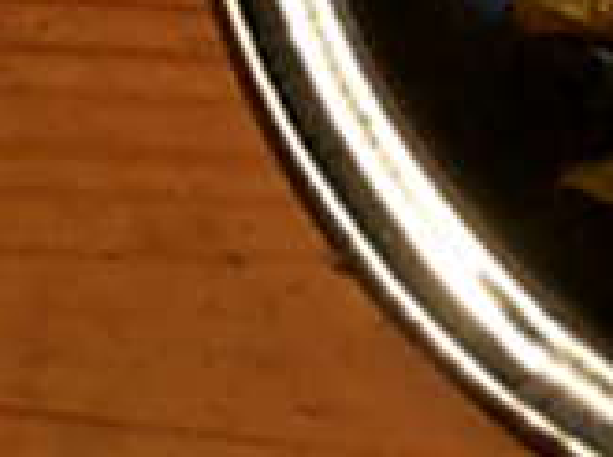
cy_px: -230
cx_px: 1118
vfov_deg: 11.4
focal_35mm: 124
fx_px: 2191
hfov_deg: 14.1
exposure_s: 1/25
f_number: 2.4
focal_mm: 3.3
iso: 100
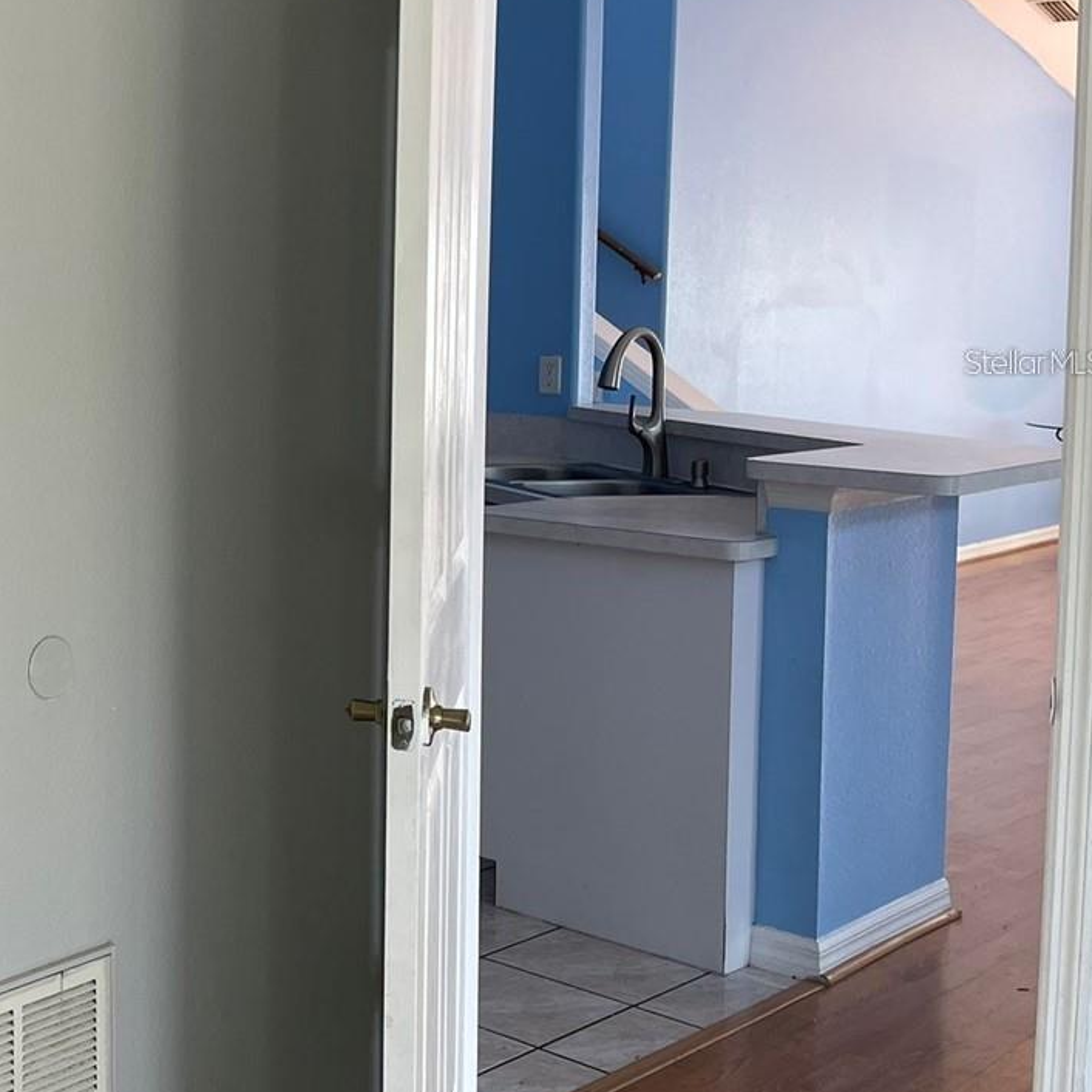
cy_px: 361
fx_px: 1856
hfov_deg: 29.4
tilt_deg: -2.3
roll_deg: +0.2
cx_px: -125
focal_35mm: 52
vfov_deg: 32.5
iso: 80
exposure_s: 1/120
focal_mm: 4.2
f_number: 1.6
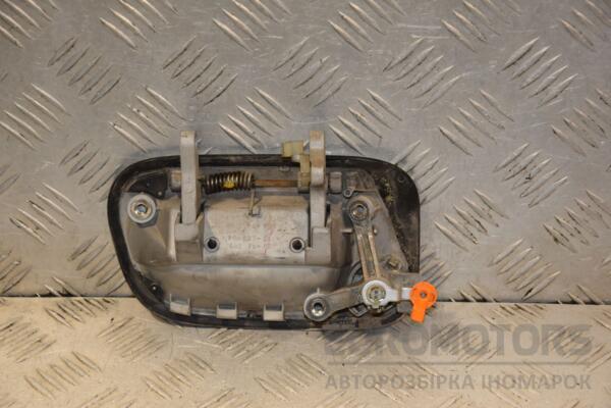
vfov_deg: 13.0
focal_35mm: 105
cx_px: 306
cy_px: 204
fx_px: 1782
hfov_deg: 19.5
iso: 800
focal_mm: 70
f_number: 5.6
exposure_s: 1/200
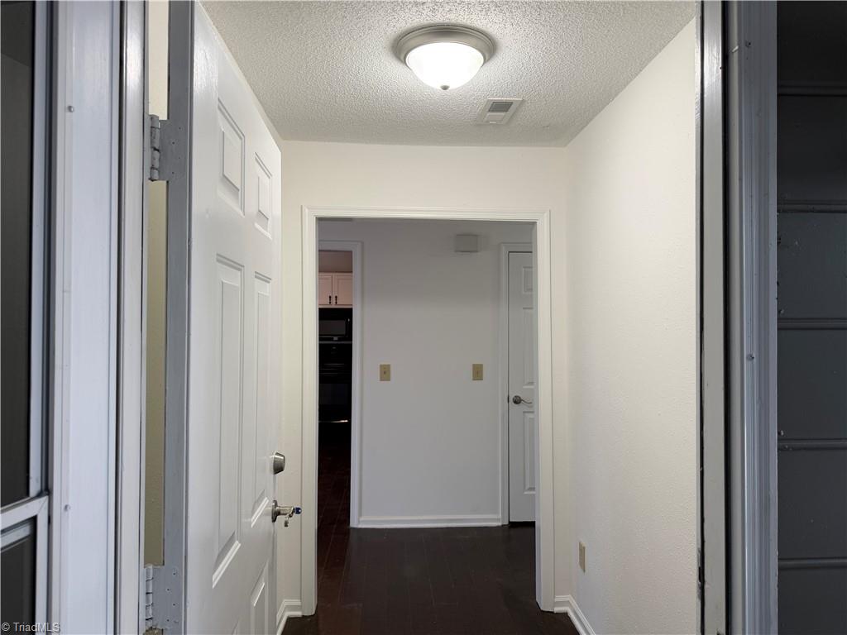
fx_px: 587
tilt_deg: +0.0
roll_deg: -0.3
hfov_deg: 71.6
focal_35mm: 24
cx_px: 424
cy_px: 318
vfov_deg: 56.8
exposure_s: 1/120
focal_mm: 6.76
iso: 64
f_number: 1.78
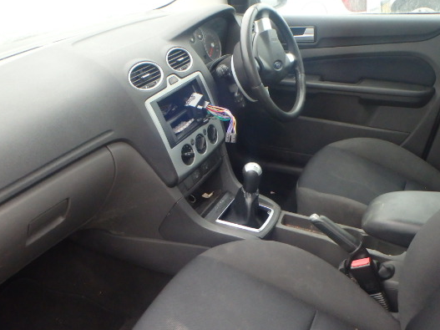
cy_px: 150
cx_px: 233
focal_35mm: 34
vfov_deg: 41.7
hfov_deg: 53.9
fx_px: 432
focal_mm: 5
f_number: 3.9
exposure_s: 1/125
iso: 800
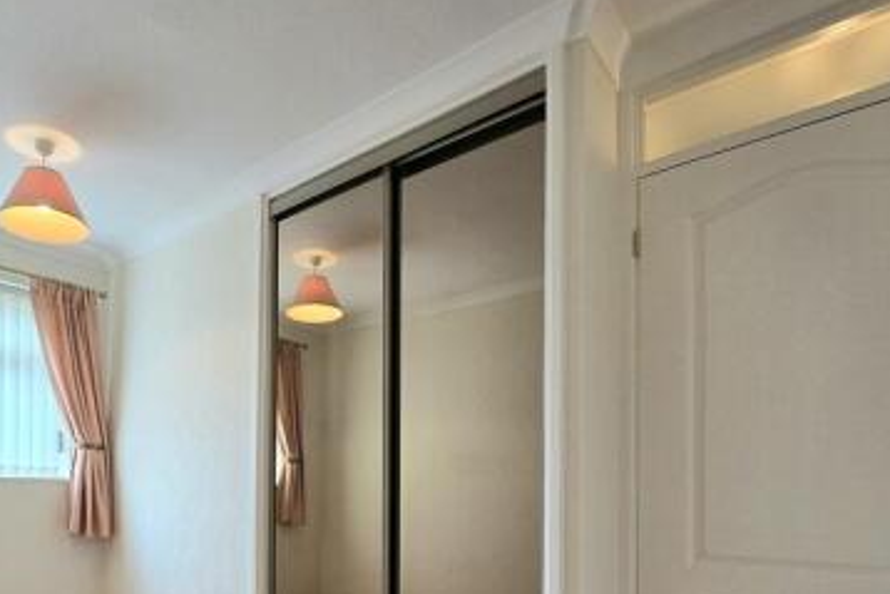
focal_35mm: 22
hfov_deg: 76.8
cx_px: 322
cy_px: 476
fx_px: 544
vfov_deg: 53.4
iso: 64
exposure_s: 1/101
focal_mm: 2.2
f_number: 2.2
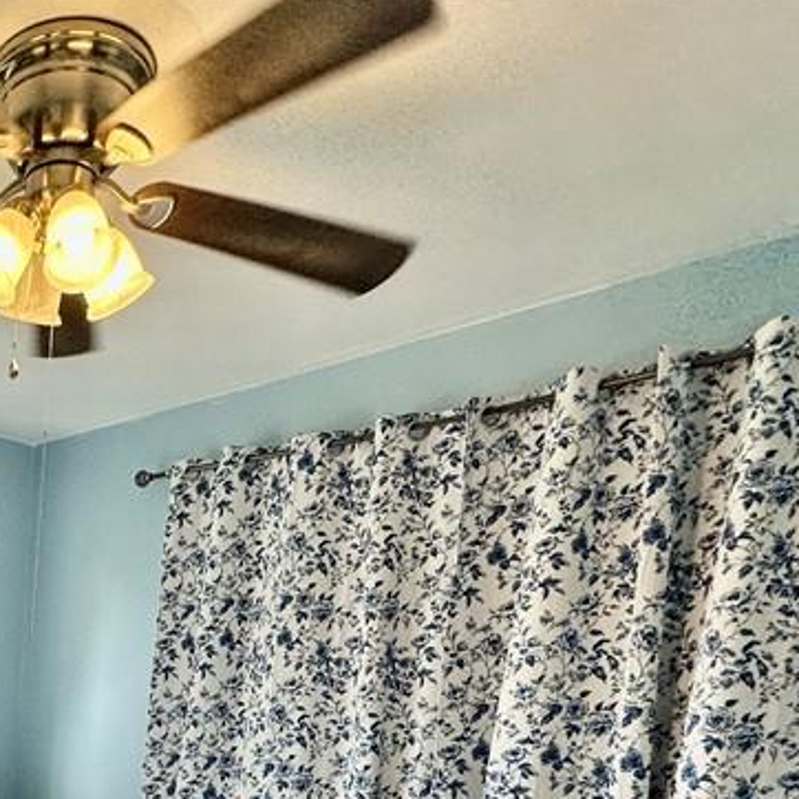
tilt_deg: -8.2
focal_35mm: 35
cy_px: 837
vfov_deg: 40.1
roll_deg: -2.1
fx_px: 914
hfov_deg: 38.8
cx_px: -84
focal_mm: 2.22
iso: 80
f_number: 2.2
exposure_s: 1/120
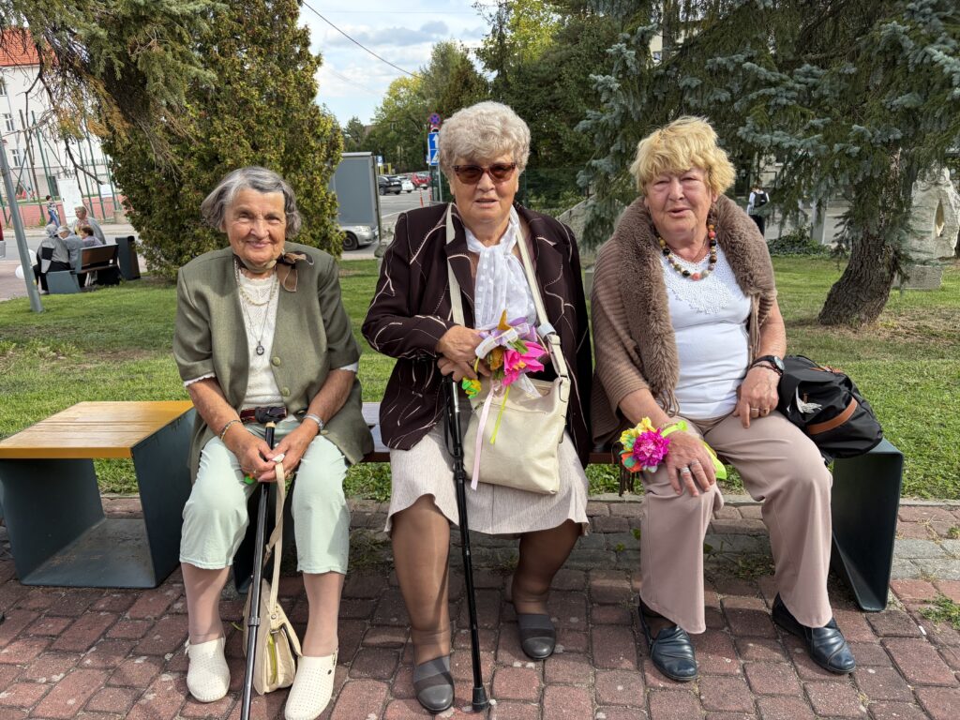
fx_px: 721
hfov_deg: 67.3
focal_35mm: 26
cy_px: 360
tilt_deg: -14.9
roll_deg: +1.7
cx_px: 480
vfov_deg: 53.1
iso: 64
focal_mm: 5.96
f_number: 1.6
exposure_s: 1/884
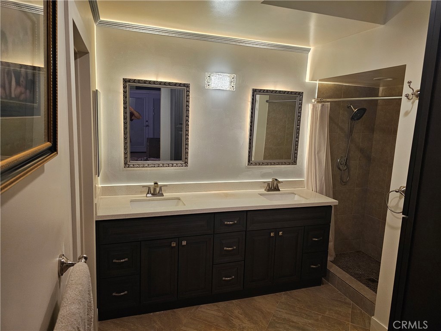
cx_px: 220
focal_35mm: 23
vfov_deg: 58.9
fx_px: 293
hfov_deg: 73.9
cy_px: 166
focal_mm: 6.3
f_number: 1.7
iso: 640
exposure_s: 1/30
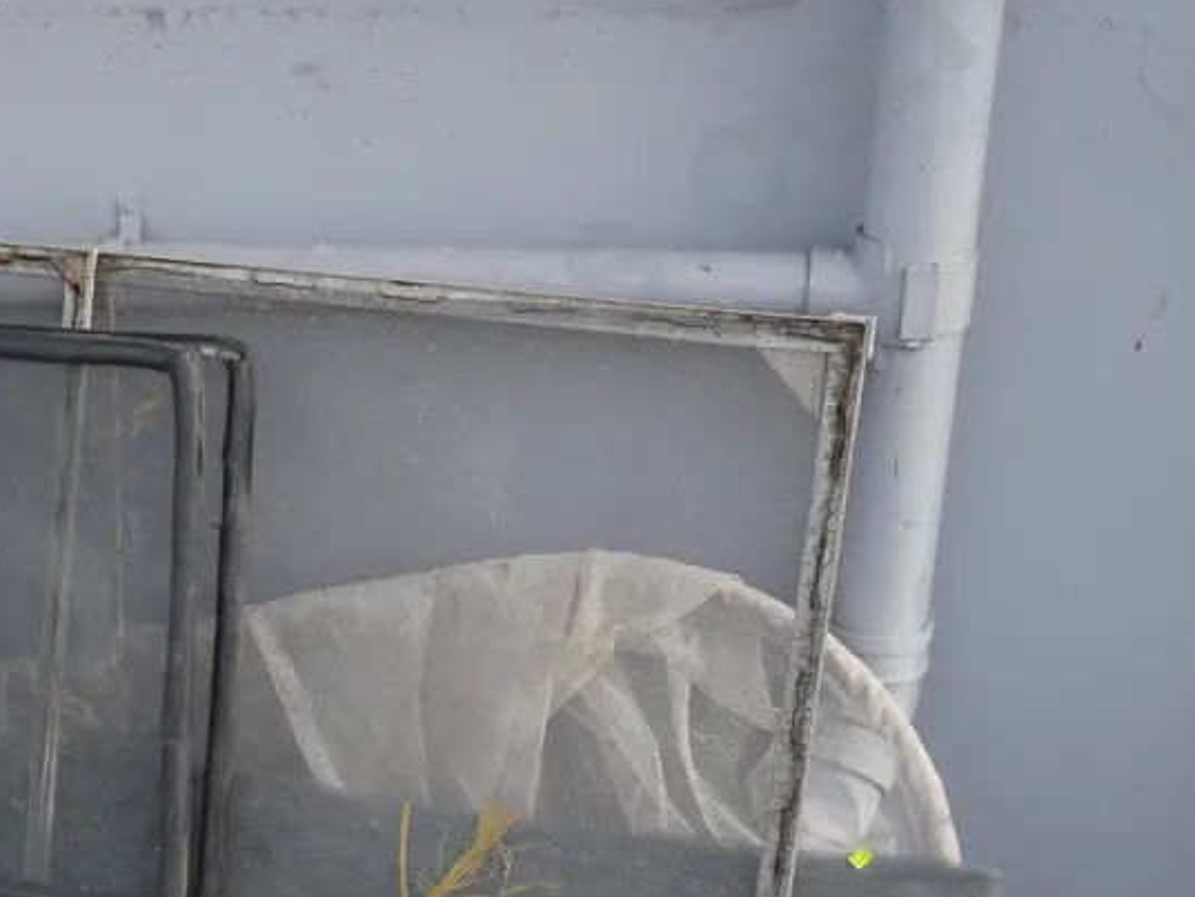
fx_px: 2106
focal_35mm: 61
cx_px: 169
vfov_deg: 23.9
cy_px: 602
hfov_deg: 30.6
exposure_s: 1/200
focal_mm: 16
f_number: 5.6
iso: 200
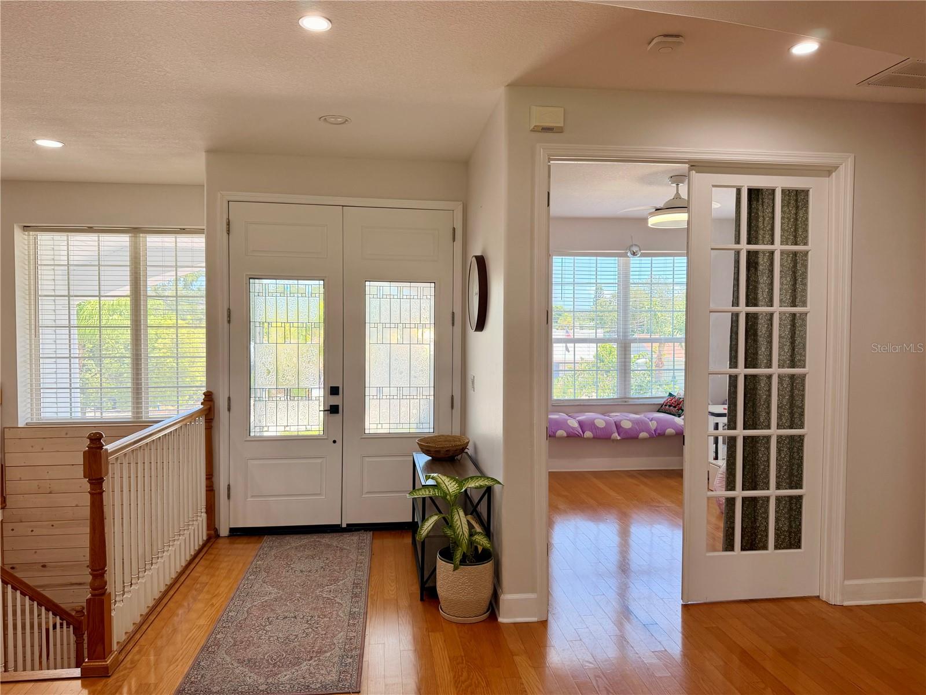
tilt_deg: -1.4
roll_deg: -0.1
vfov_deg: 56.8
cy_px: 348
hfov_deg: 71.6
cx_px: 463
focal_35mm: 24
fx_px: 642
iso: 80
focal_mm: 6.76
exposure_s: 1/203
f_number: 1.78
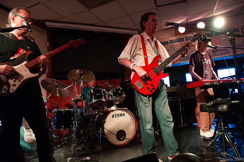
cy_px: 81
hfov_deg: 73.8
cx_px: 122
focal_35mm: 24
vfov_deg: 53.1
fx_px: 163
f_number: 6.3
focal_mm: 24
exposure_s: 1/60
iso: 6400
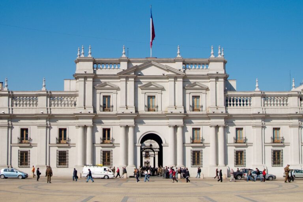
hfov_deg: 41.1
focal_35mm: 48
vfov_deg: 28.1
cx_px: 152
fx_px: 404
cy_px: 101
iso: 100
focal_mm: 32
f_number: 11
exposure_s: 1/180
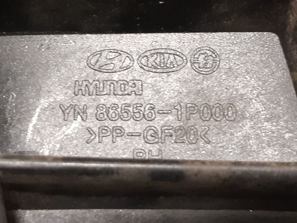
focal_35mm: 42
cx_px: 119
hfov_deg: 44.6
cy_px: 85
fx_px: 360
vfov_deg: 34.2
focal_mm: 3.93
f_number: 1.7
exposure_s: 1/25
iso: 250
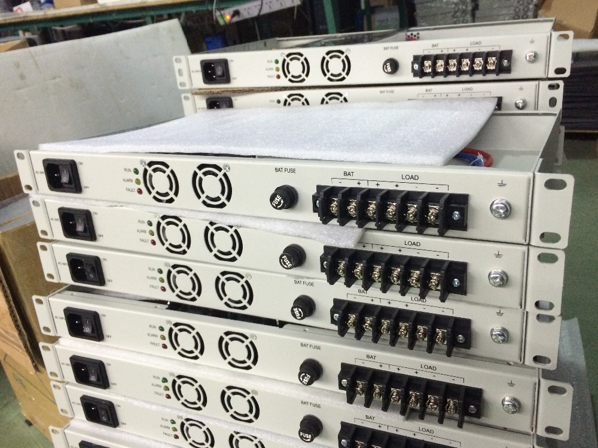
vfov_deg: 48.2
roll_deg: +7.2
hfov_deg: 61.7
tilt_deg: -23.6
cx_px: 299
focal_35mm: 29
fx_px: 501
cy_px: 224
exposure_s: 1/25
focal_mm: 4.15
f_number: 2.2
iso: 250
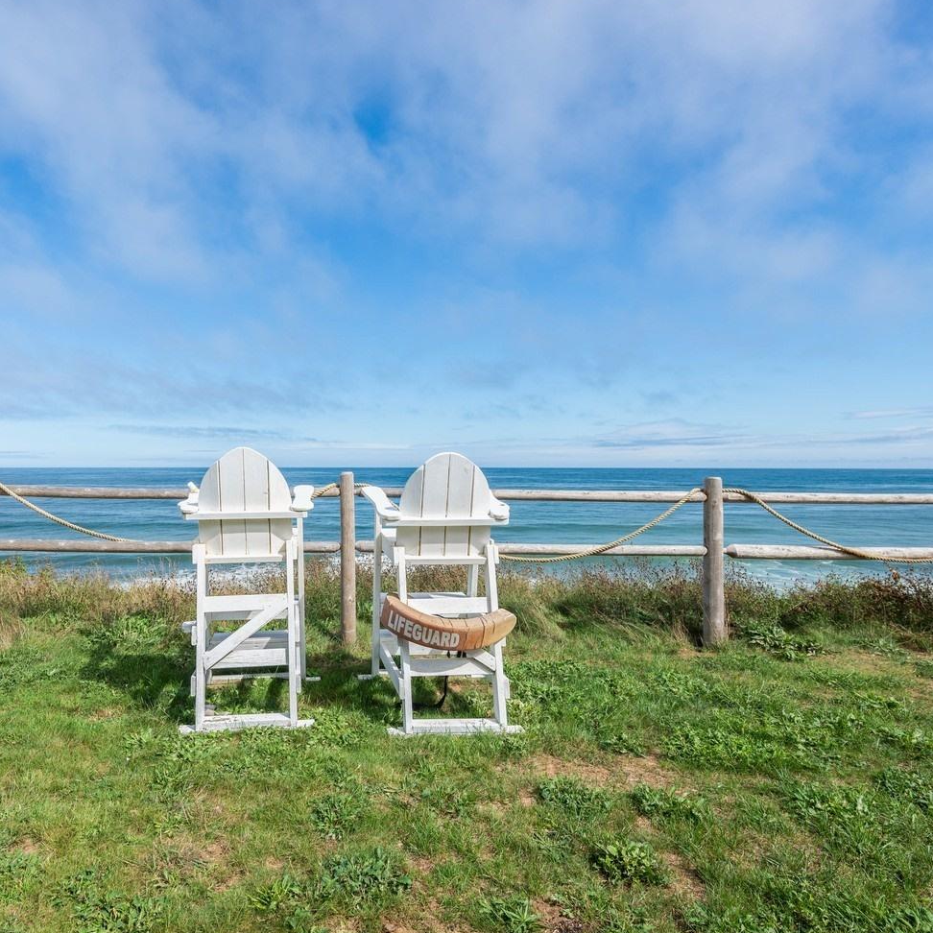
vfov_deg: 72.1
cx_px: 320
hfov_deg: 70.3
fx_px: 640
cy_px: 469
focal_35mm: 21
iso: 100
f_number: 8
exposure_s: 1/250
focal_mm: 16
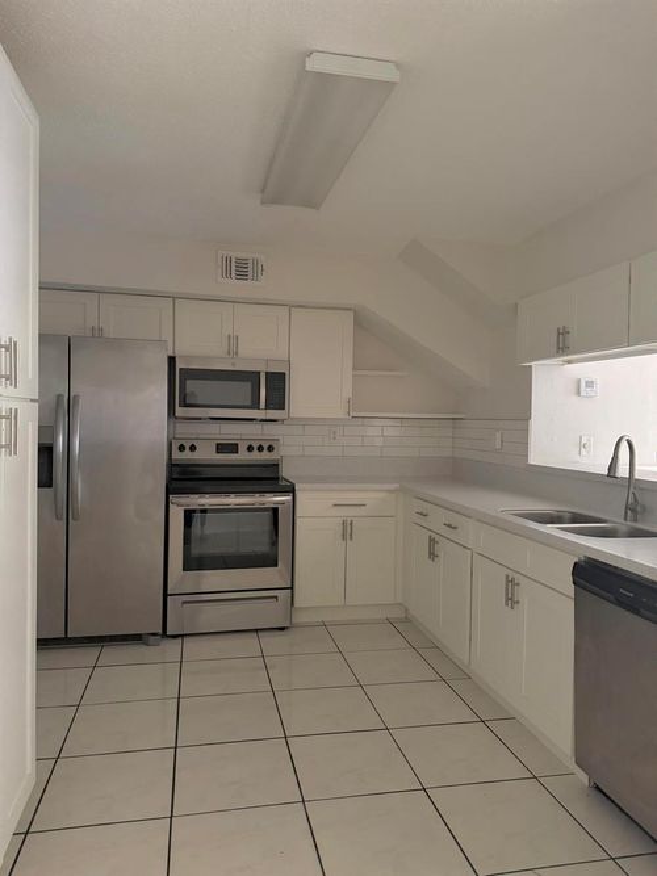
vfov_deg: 71.6
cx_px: 328
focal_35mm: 24
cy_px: 438
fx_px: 608
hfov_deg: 56.8
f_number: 1.78
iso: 1000
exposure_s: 1/38
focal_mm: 6.76
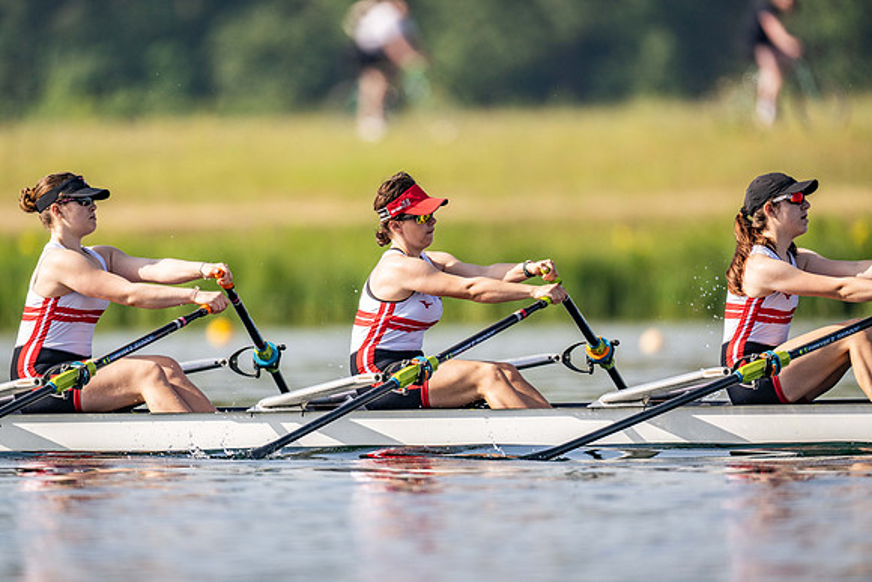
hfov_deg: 3.4
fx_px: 14536
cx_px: 436
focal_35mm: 600
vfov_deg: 2.3
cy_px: 291
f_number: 4
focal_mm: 600
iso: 180
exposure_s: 1/2500
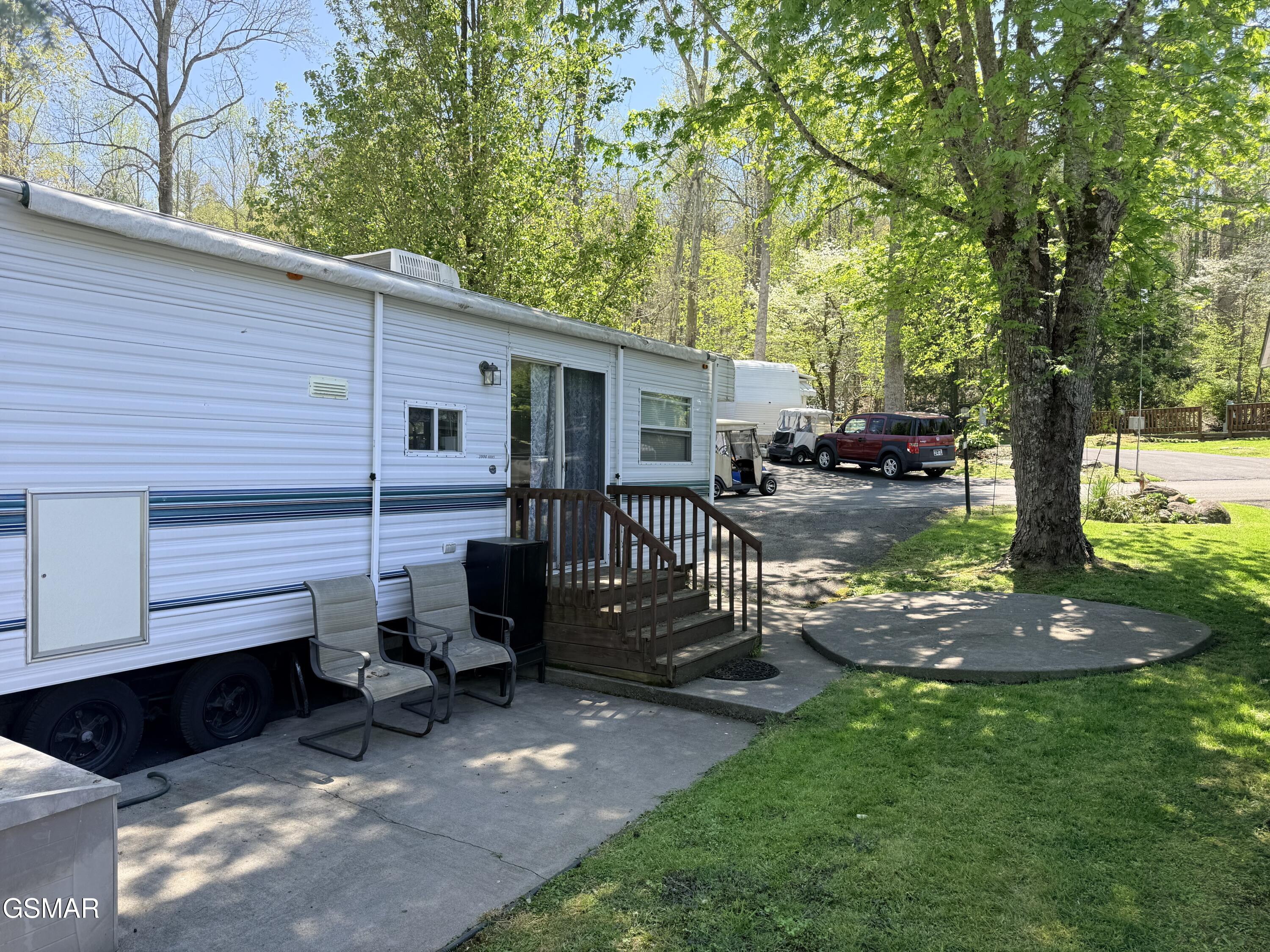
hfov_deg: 71.6
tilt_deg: -2.4
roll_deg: -1.1
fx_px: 881
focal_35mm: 24
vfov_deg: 56.8
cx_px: 635
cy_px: 476
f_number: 1.78
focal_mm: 6.76
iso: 80
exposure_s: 1/1139
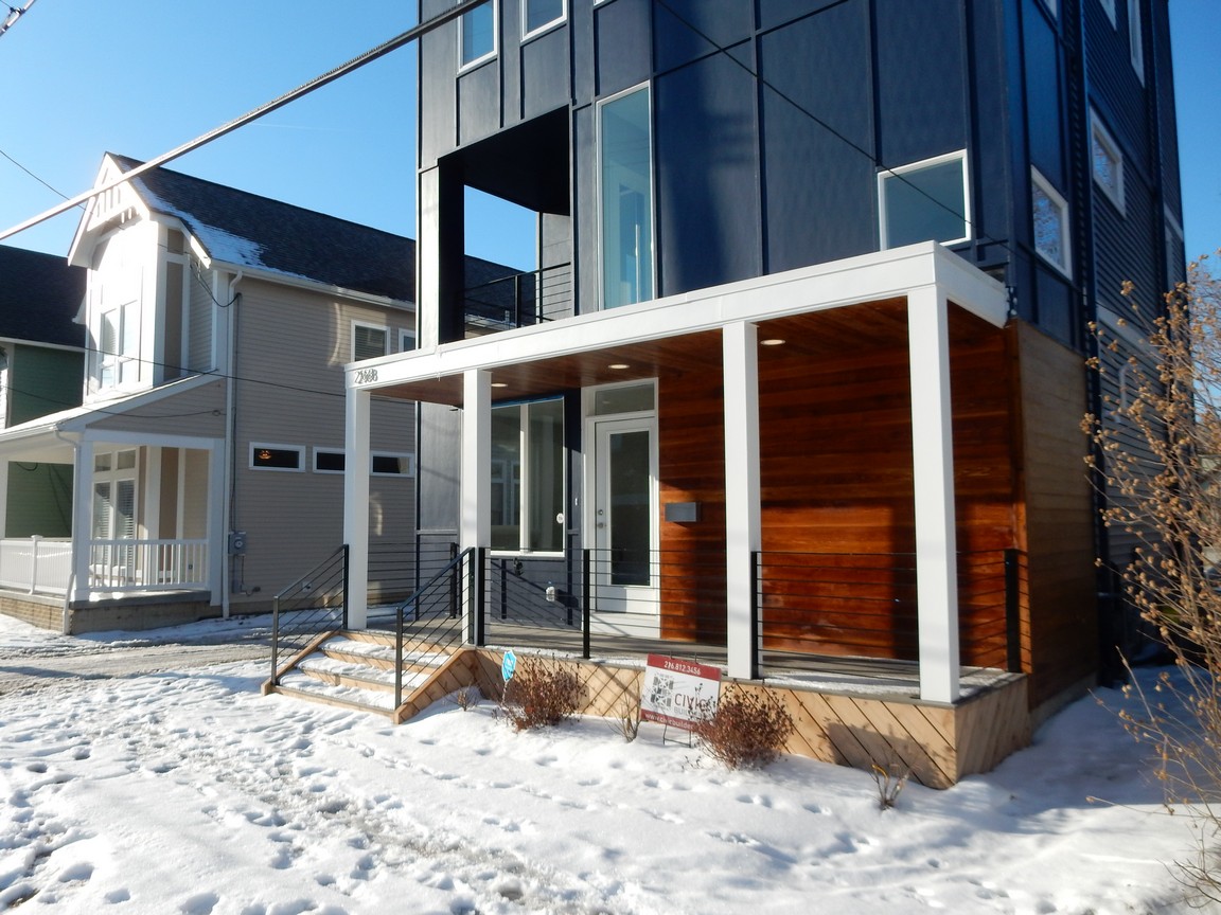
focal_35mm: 25
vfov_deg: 54.9
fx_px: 882
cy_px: 458
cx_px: 610
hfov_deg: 69.4
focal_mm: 4.5
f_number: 3.7
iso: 125
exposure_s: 1/1250
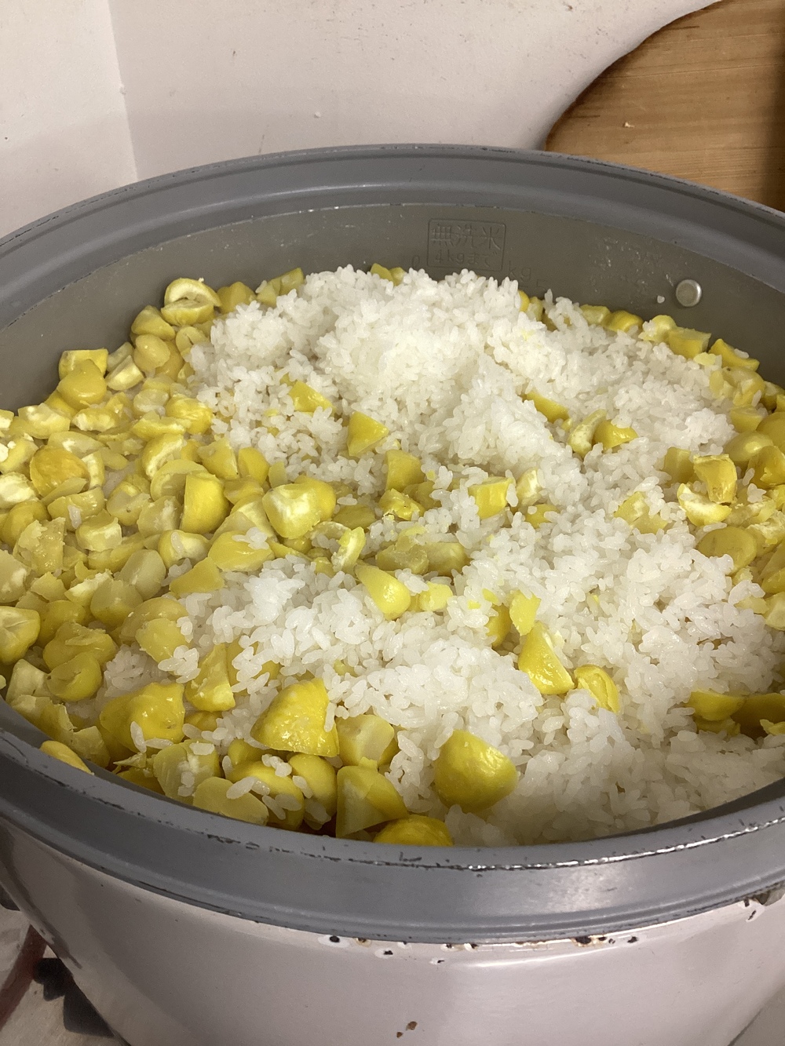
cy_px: 523
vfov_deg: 58.3
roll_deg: -1.3
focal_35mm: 31
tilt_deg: -41.5
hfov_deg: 45.4
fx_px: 937
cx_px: 392
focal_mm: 3.3
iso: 160
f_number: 2.4
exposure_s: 1/60
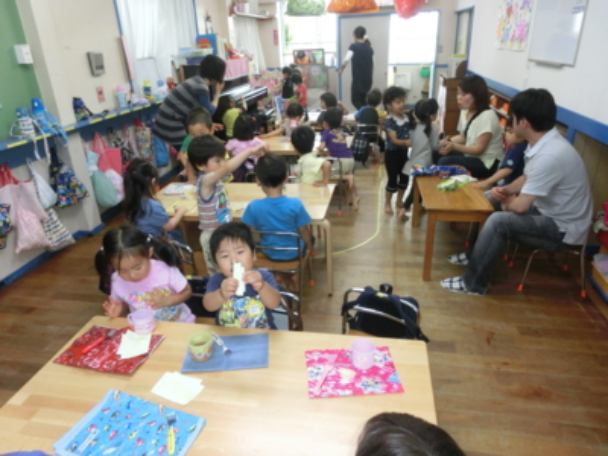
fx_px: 422
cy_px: 228
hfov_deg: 71.6
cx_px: 304
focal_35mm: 24
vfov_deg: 56.8
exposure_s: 1/60
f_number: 3
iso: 400
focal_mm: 4.24
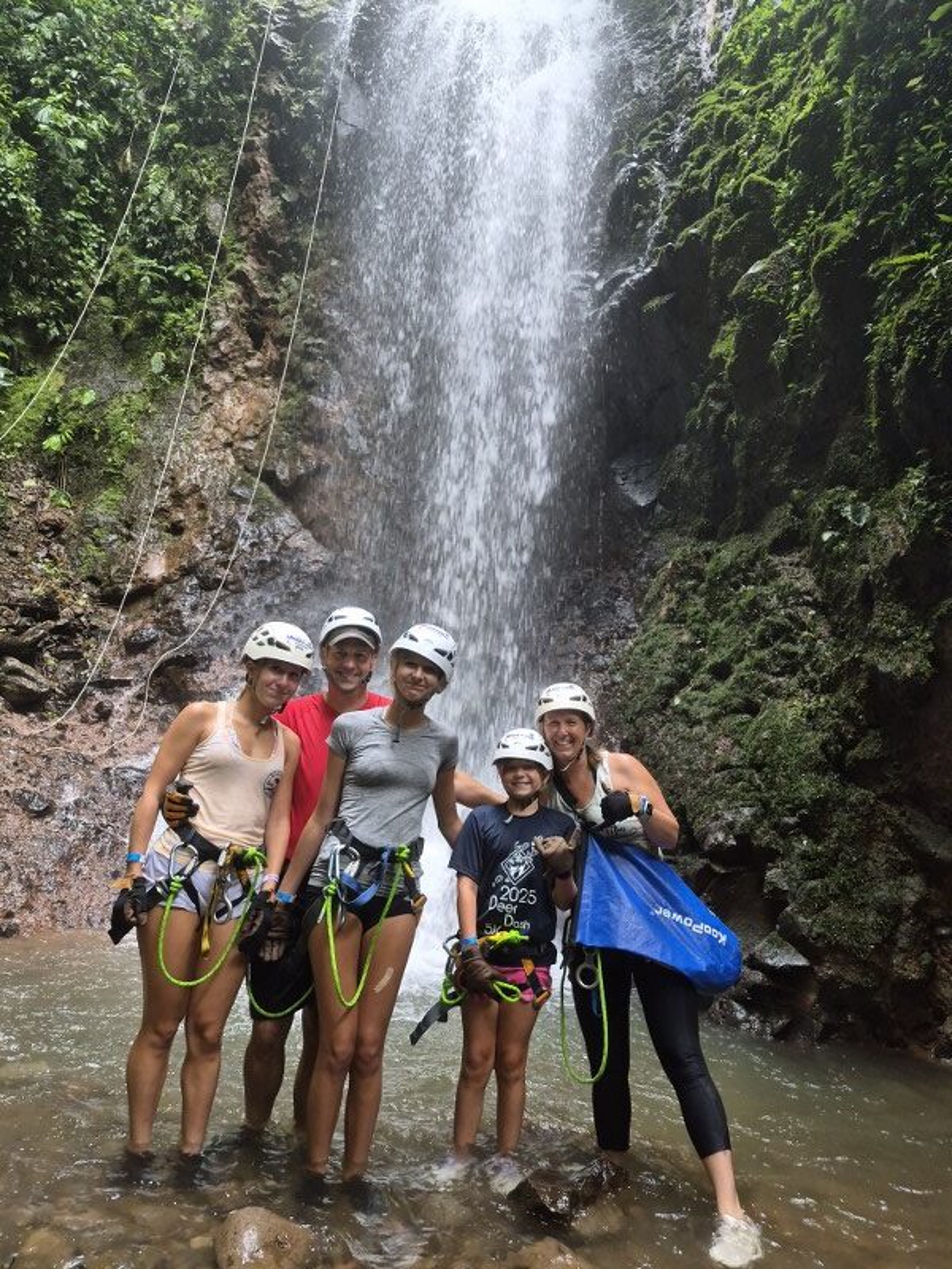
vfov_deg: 73.9
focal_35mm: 23
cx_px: 476
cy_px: 634
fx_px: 843
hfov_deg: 58.9
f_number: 1.8
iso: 250
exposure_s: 1/120
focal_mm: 5.4
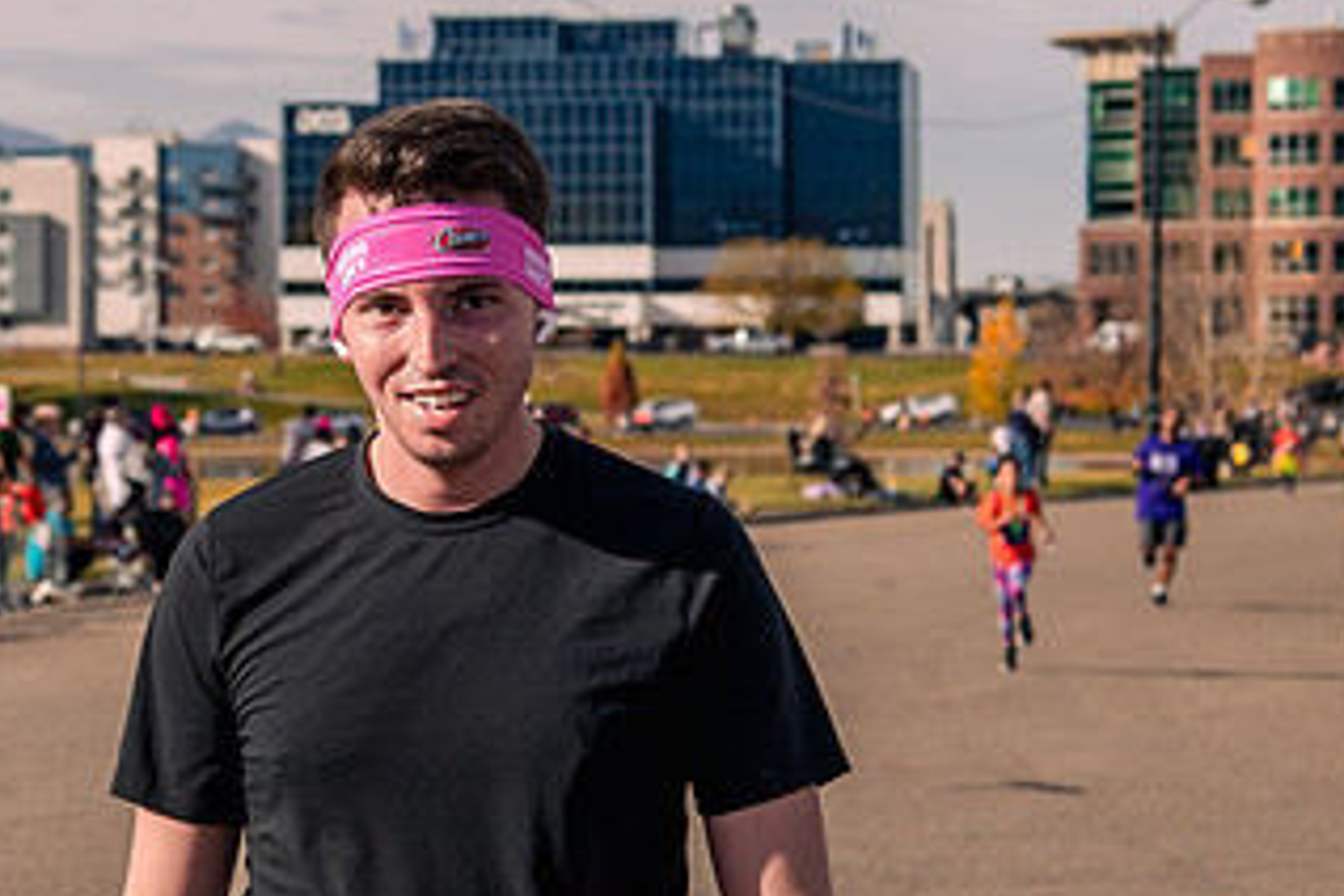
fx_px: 5264
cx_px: 514
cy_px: 381
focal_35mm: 141
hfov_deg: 14.5
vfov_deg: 9.7
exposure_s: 1/1000
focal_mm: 58
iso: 200
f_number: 5.6
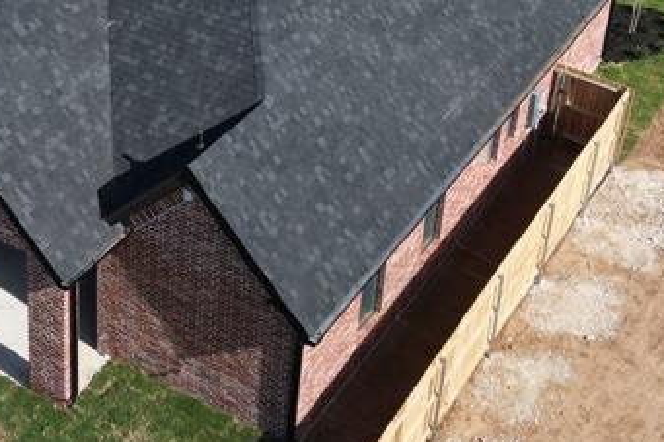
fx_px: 1383
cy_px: 62
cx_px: 97
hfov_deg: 26.3
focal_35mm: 75
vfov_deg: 17.9
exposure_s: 1/3000
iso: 120
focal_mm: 6.72
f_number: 1.7
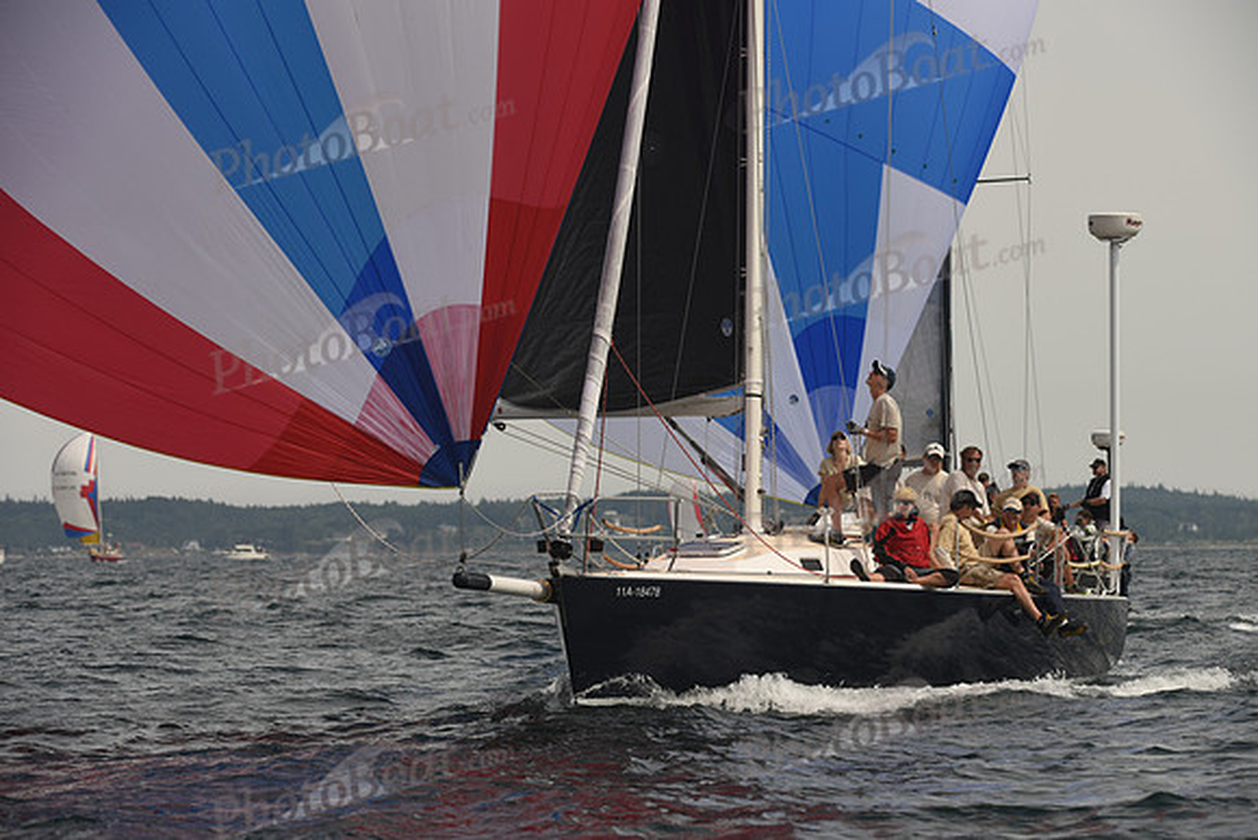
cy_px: 420
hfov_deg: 10.3
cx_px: 629
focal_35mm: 200
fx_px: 6990
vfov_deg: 6.9
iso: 250
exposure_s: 1/1000
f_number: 7.1
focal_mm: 200
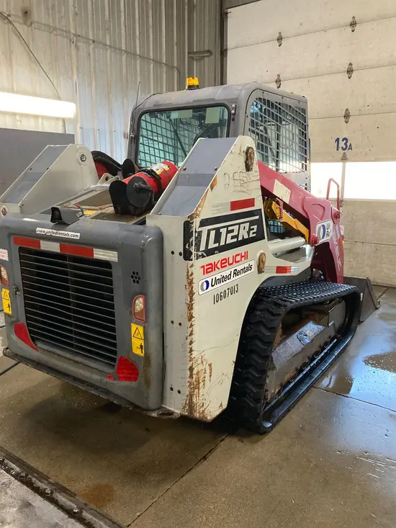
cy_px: 264
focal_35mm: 28
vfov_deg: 63.4
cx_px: 198
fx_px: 427
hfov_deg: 49.8
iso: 320
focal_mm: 3.99
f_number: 1.8
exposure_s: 1/45
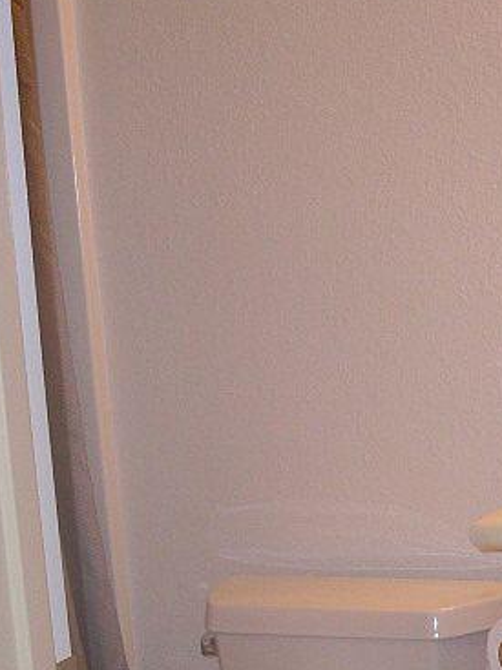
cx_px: 526
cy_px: 500
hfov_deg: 13.7
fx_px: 2051
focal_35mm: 106
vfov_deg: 18.4
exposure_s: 1/45
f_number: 2.8
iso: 100
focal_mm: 6.3
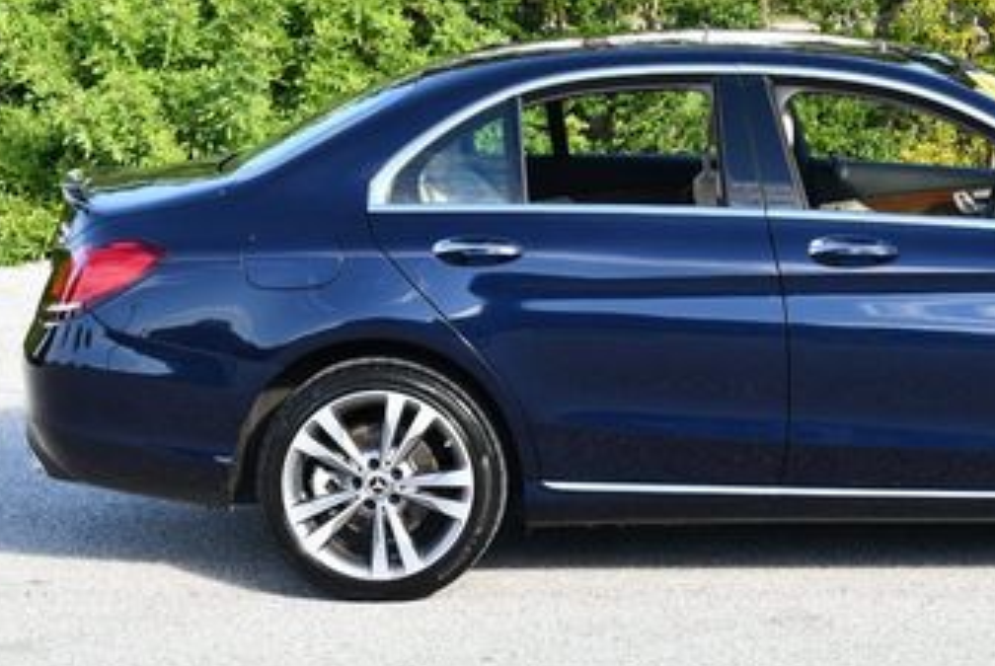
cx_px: 853
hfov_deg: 16.6
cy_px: 133
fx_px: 3376
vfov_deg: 11.2
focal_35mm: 122
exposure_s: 1/250
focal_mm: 32
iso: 220
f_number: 5.6
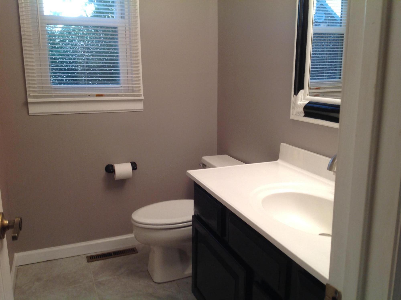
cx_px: 200
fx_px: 405
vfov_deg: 40.6
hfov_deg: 52.7
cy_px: 150
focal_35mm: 35
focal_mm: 4.28
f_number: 2.4
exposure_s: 1/15
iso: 50
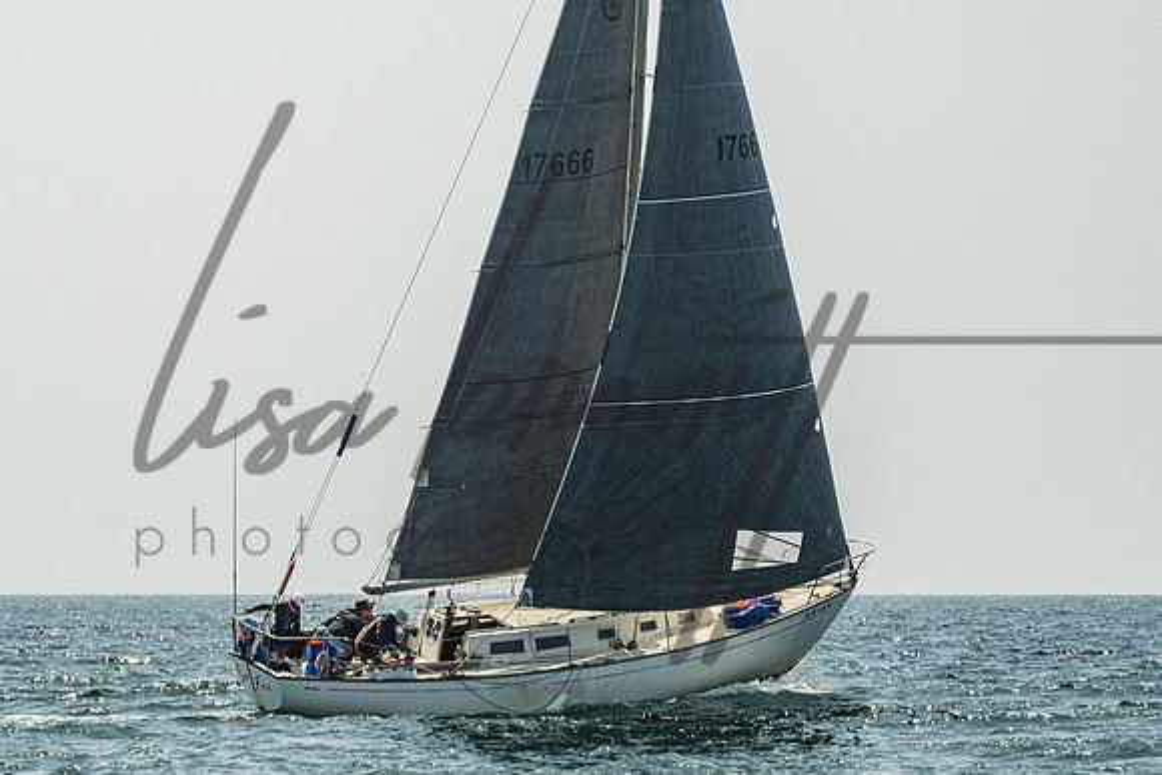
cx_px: 493
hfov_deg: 8.1
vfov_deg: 5.4
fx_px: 8227
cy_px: 351
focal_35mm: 255
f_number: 6.3
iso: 320
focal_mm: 140
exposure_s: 1/1000
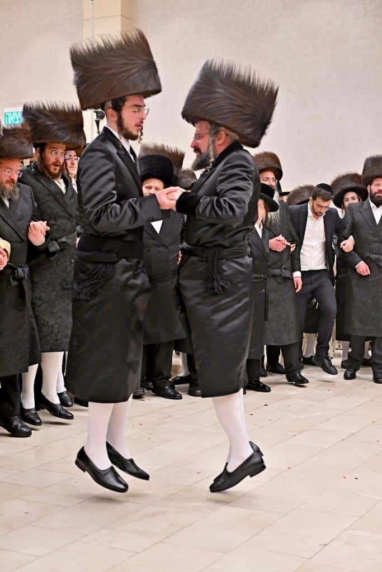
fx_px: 891
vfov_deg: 35.6
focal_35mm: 56
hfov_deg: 24.2
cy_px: 286
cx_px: 191
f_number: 4
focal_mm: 56
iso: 1250
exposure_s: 1/250
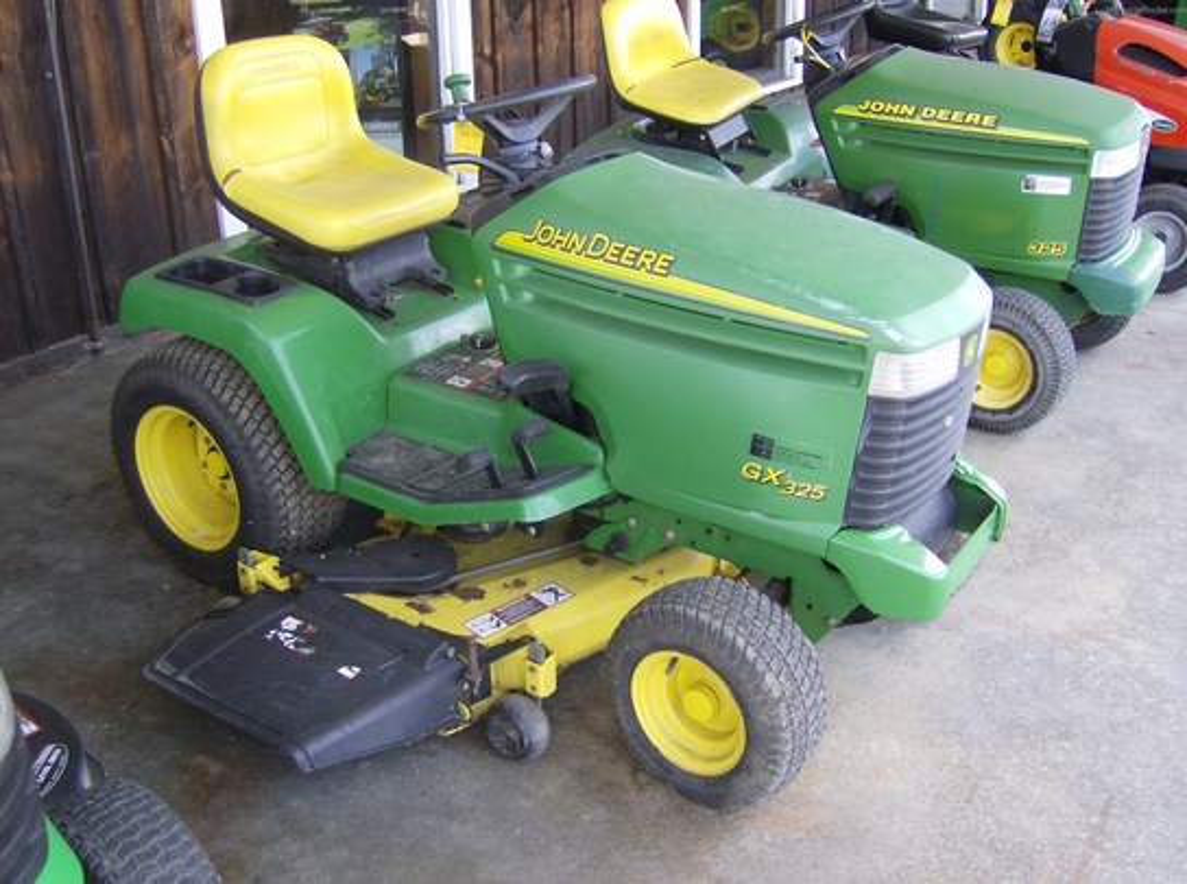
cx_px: 594
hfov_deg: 51.5
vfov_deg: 39.5
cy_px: 442
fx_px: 1231
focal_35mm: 36
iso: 100
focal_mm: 6
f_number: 2.8
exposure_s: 1/114
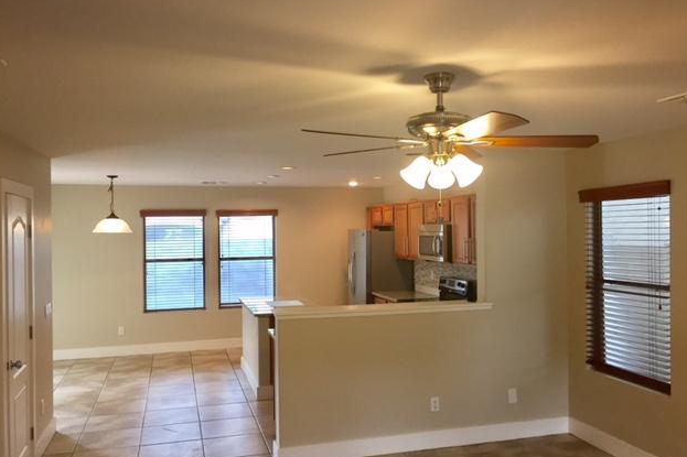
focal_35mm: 31
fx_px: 591
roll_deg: -0.3
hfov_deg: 60.3
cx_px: 346
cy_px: 236
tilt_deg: -1.3
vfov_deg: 42.3
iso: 40
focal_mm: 4.15
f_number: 2.2
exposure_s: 1/30
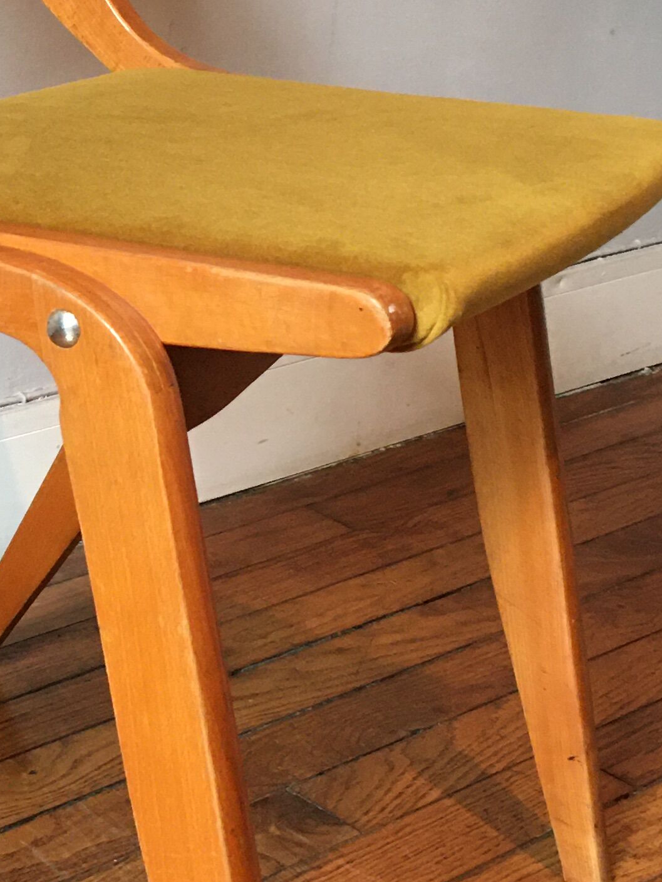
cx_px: 90
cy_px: 320
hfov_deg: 17.6
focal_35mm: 83
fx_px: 2116
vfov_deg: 23.5
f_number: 2.2
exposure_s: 1/17
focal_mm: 4.15
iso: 100
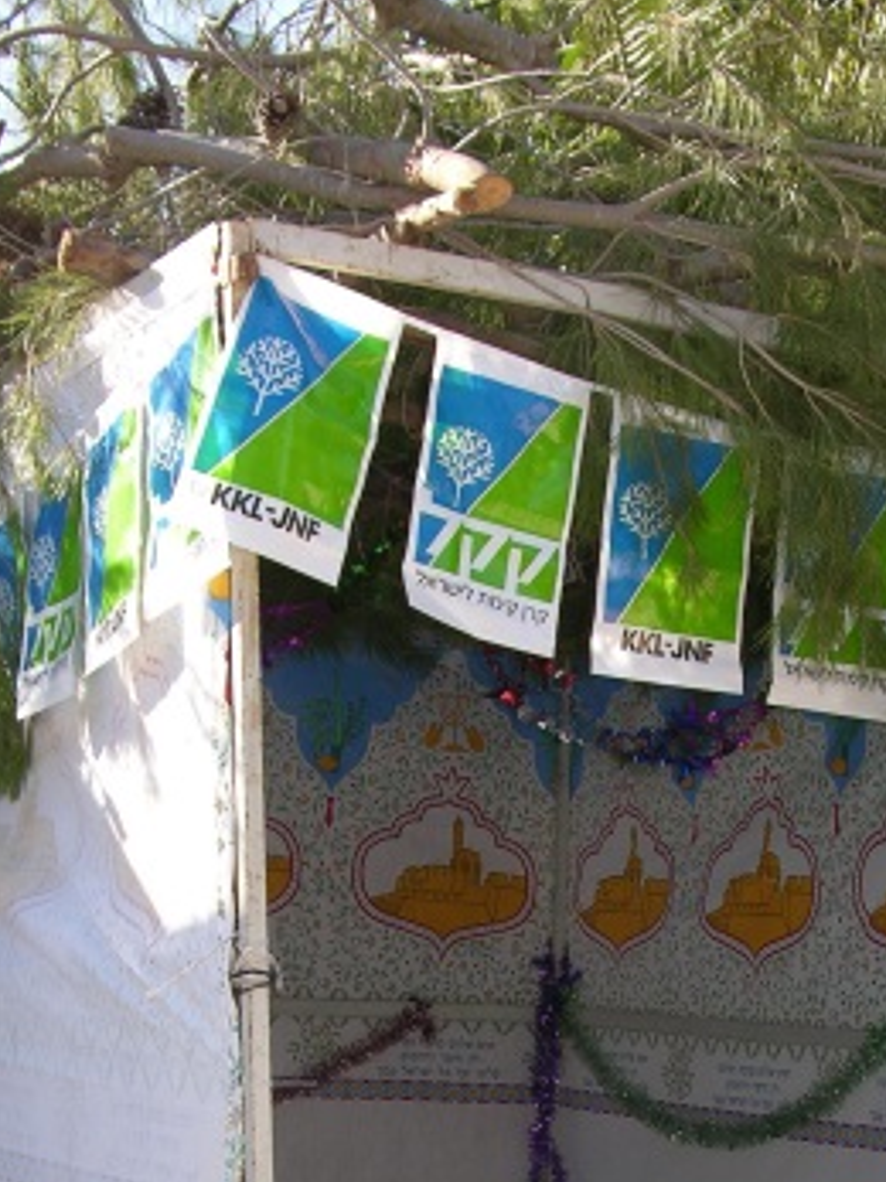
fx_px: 2834
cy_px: 1185
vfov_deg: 22.6
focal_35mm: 83
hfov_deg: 17.7
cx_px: 579
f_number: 4.5
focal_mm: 9.2
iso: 50
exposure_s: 1/124
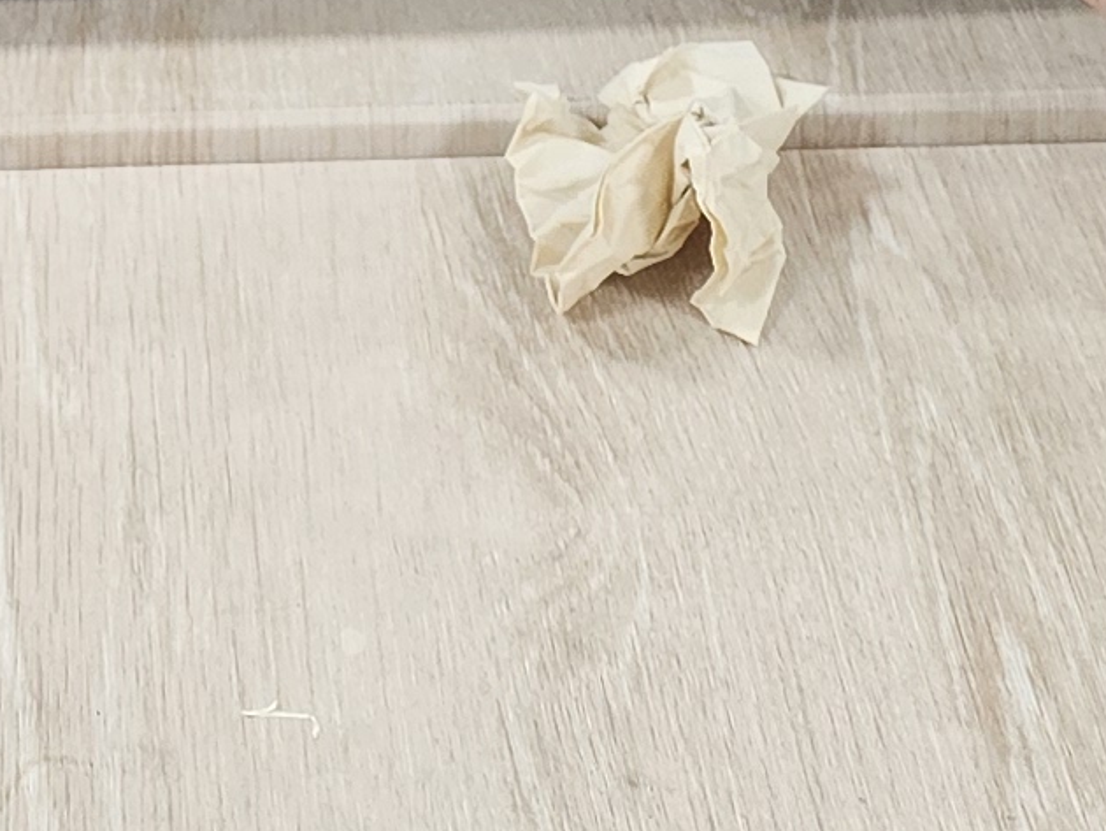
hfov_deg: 13.2
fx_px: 4667
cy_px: -819
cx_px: -133
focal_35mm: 146
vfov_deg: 9.5
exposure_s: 1/120
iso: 320
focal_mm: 6.3
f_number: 1.7
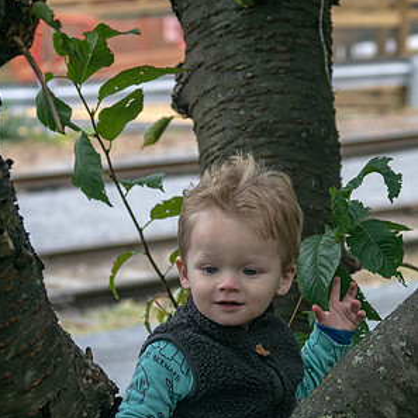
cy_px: 234
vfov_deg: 10.0
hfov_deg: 10.0
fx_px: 2377
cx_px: 208
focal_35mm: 174
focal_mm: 90
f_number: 5
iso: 400
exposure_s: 1/400
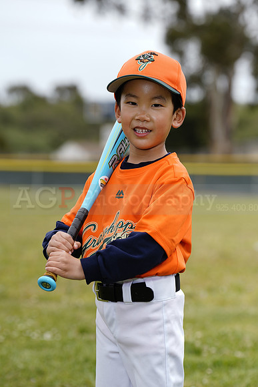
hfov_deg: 8.3
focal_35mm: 165
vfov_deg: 12.4
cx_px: 129
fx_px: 1773
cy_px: 194
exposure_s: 1/250
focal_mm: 165
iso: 50
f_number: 5.6
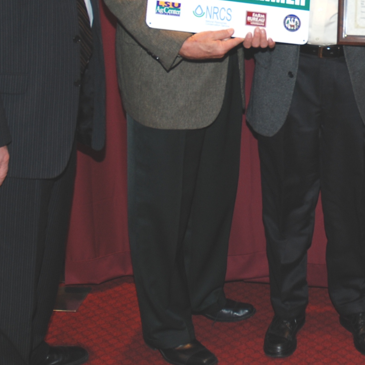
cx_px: 370
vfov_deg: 26.6
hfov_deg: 25.8
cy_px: 51
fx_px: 752
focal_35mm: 63
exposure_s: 1/60
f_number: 4
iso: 200
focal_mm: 18
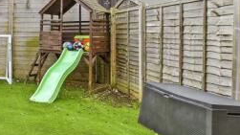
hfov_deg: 35.5
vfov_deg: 28.5
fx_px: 261
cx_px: -65
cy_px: 31
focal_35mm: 41
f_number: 8
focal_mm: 10
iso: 160
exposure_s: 1/125
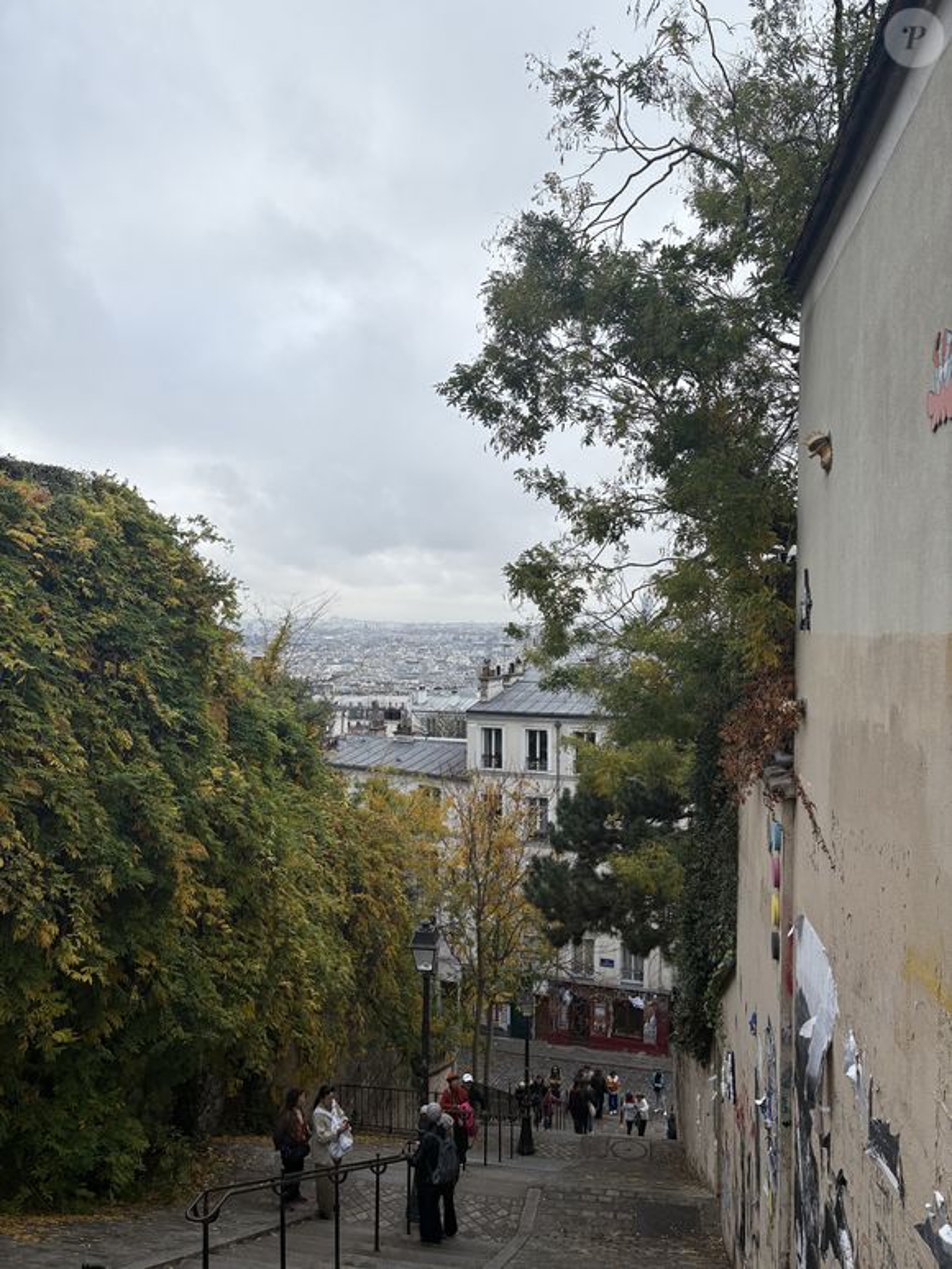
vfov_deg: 67.3
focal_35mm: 26
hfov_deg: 53.1
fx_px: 953
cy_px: 634
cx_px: 476
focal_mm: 5.96
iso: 50
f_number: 1.6
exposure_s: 1/1064
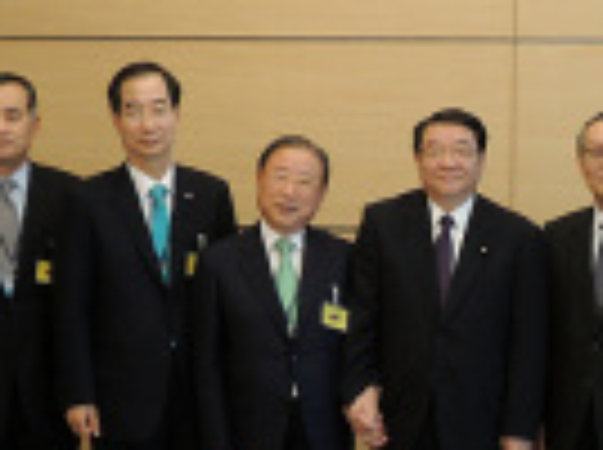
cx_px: 531
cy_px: 340
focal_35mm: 116
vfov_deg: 12.7
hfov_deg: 16.8
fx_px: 2017
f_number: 3
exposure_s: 1/30
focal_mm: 5.5
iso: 100
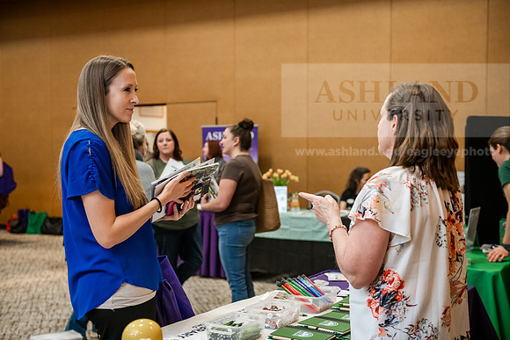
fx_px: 708
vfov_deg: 27.0
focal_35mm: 50
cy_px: 170
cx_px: 255
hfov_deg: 39.6
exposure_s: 1/125
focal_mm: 50
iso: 2000
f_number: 3.2
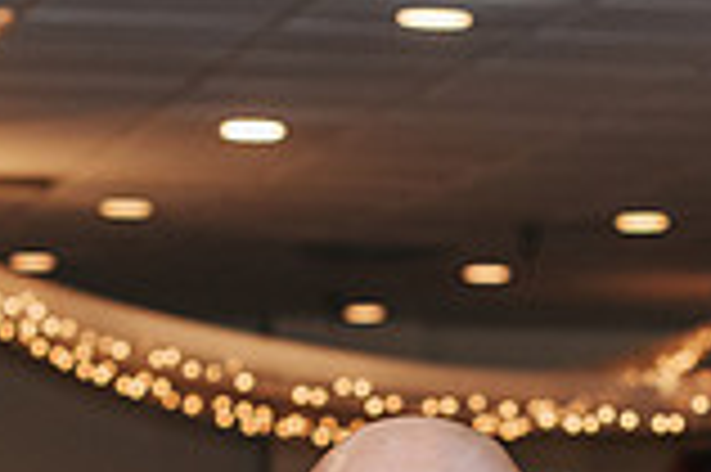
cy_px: 724
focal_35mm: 212
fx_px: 4183
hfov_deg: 9.7
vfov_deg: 6.4
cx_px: 585
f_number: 3.2
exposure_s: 1/200
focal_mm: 50
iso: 800
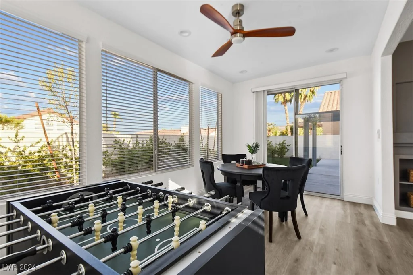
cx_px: 206
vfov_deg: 73.8
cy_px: 138
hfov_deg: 96.7
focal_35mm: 16
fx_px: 184
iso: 250
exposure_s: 1/25
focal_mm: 16
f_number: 10
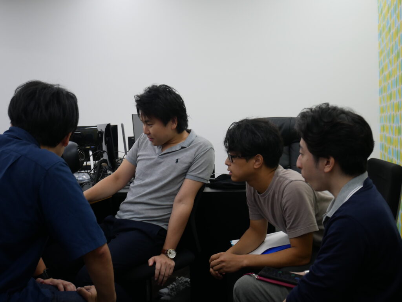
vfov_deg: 32.9
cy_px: 151
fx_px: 511
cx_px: 201
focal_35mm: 44
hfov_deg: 42.9
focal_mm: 22
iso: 400
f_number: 4.8
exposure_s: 1/60
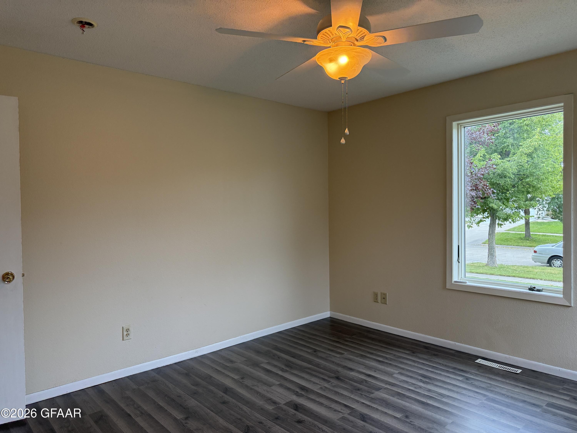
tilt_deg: -0.3
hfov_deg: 71.6
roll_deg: +1.0
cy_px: 216
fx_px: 400
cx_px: 288
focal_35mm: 24
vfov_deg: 56.8
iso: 200
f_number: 1.78
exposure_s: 1/135
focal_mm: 6.76
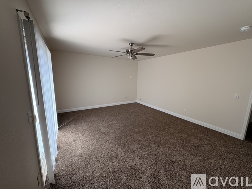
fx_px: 102
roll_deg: -1.1
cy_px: 94
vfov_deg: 85.7
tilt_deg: -9.6
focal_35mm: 14
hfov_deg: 102.1
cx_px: 126
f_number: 2.2
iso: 64
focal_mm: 2.22
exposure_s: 1/99
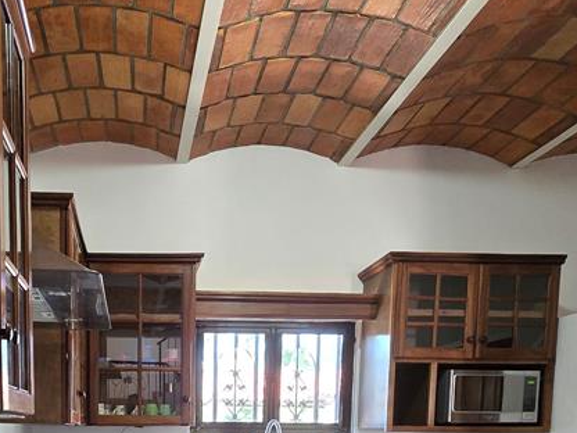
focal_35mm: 32
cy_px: 473
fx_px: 533
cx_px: 157
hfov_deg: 54.6
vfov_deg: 37.3
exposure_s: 1/60
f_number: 2.2
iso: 800
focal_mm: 2.2
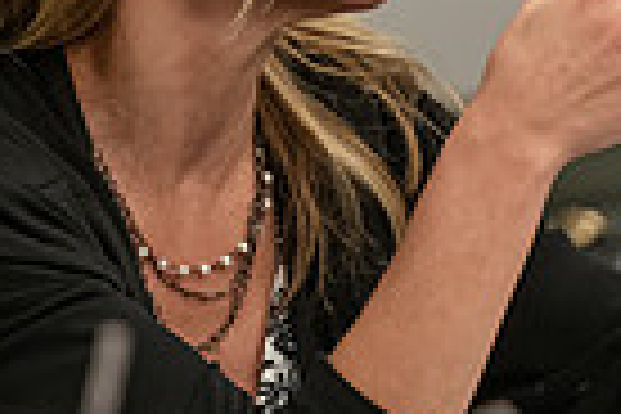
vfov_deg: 1.6
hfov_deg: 2.5
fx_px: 14489
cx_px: 414
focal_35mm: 840
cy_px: 47
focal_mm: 200
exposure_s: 1/200
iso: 1000
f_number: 2.8
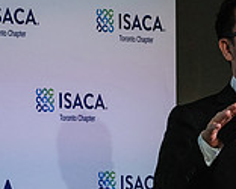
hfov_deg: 4.8
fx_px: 2831
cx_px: 97
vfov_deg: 3.8
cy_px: 197
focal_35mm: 405
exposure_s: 1/125
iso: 800
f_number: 2.8
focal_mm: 66
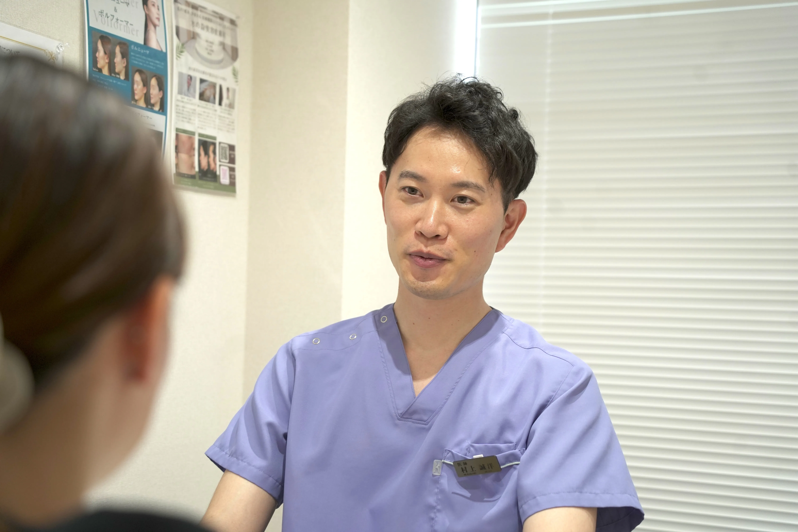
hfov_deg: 33.4
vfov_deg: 22.6
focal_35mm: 60
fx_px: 1330
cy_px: 266
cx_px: 399
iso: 1250
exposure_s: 1/160
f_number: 4
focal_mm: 60
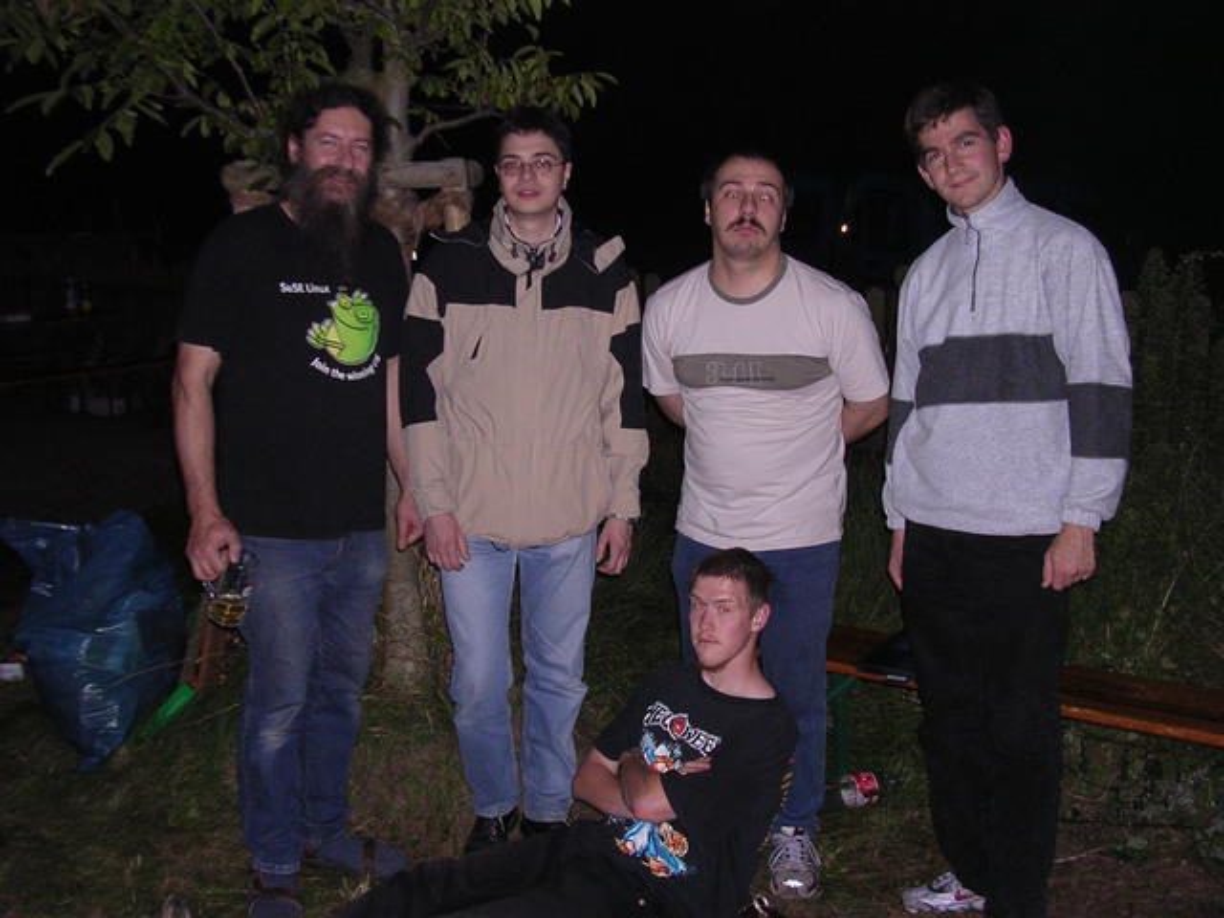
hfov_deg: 49.0
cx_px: 612
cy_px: 459
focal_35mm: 38
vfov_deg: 37.7
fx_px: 1344
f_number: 2.8
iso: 331
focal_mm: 5.8
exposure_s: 1/60.1
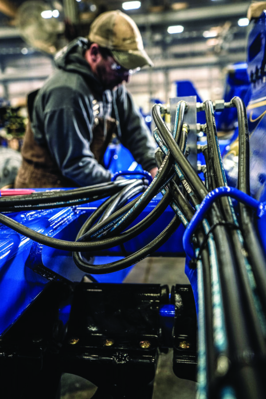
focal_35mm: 35
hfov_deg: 37.9
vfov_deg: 54.4
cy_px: 200
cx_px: 133
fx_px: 388
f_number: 2.8
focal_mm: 35
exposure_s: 1/80
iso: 1000
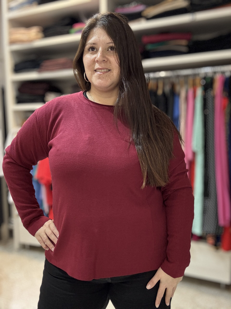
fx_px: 267
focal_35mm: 30
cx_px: 116
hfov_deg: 46.8
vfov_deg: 60.0
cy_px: 154
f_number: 1.9
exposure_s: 1/50
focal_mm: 2.69
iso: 200
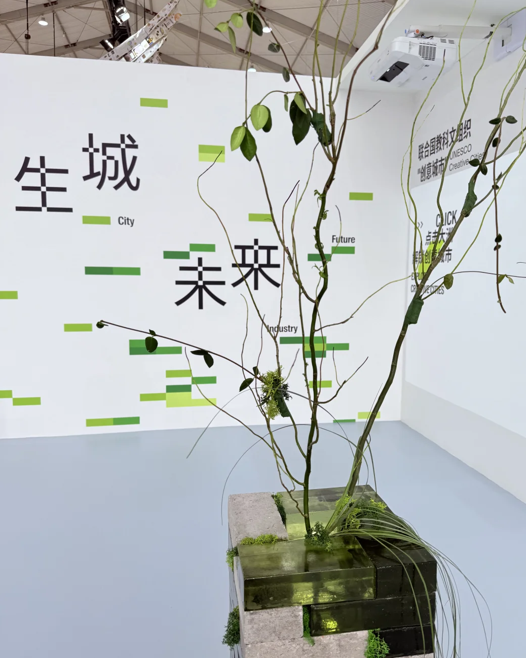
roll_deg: -0.2
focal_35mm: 26
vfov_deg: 66.0
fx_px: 506
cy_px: 333
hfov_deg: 54.9
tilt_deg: -6.2
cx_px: 273
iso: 64
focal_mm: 6.76
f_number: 1.78
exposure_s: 1/216
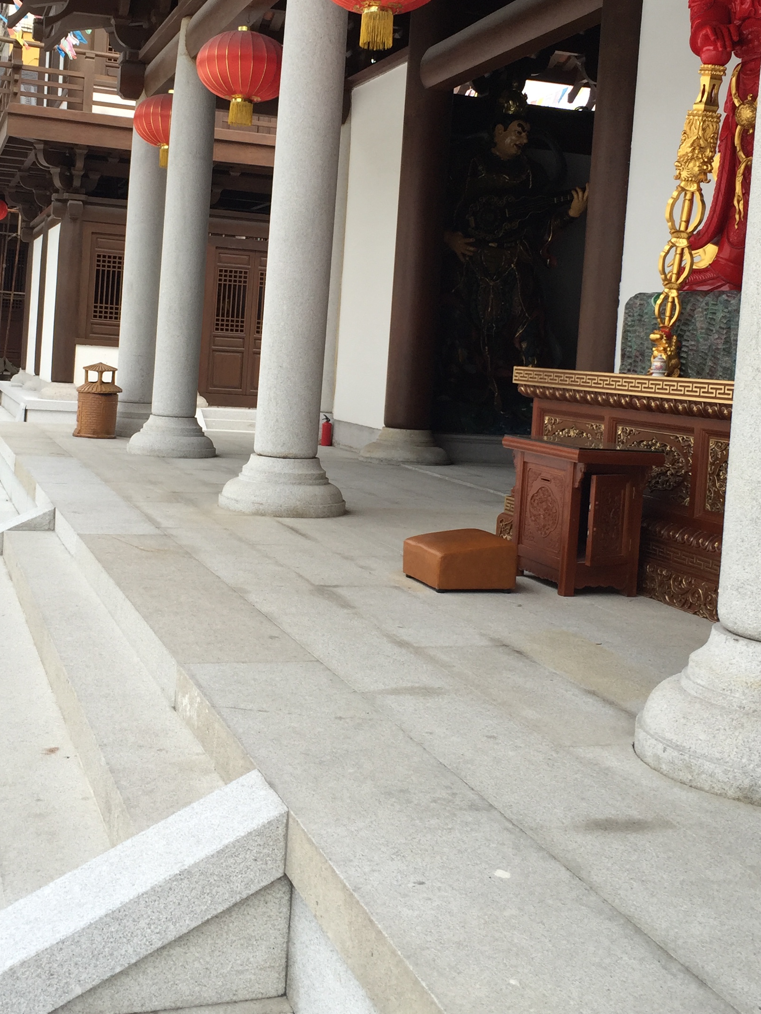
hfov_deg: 32.9
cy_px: 387
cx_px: 360
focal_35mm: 44
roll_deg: -3.7
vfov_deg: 42.7
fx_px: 1290
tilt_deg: -1.4
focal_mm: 4.15
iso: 32
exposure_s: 1/100
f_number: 2.2
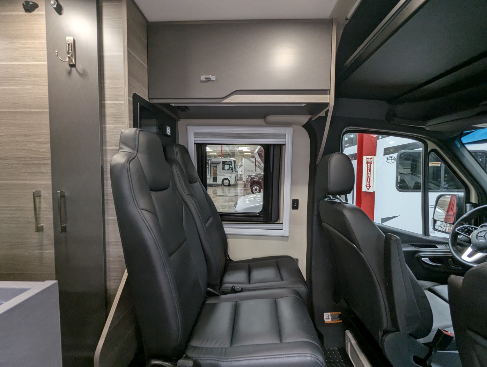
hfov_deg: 94.4
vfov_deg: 78.2
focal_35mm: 16
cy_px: 184
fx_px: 225
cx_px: 244
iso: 140
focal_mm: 2.35
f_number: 2.2
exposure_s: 1/38.3
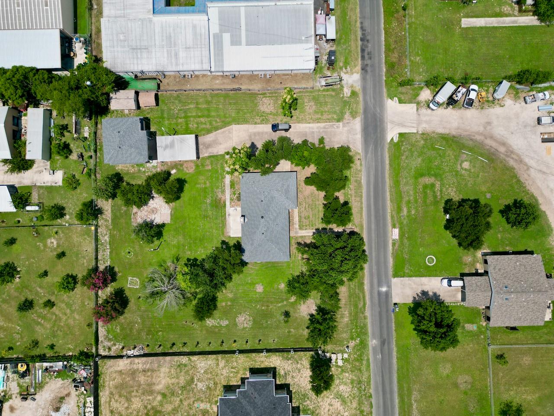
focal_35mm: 24
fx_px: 384
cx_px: 277
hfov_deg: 71.6
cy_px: 208
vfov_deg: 56.8
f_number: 1.7
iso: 140
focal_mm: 6.72
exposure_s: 1/5000
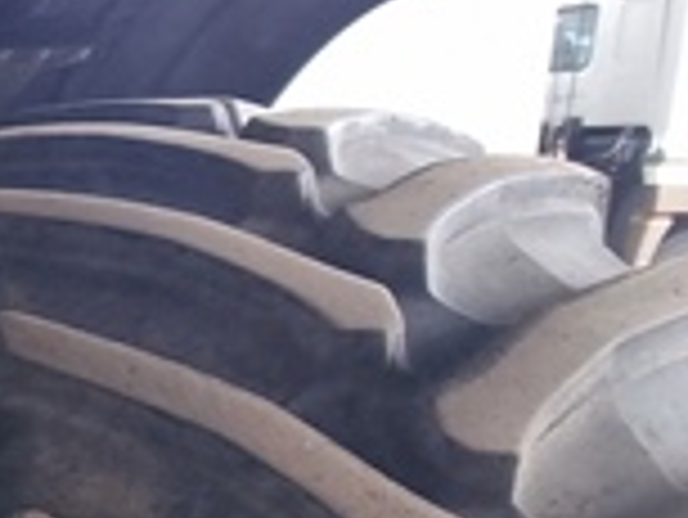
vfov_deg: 21.5
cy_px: 360
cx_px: -886
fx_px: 1353
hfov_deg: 16.1
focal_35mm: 68
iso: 200
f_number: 2.2
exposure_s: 1/50
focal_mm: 2.2
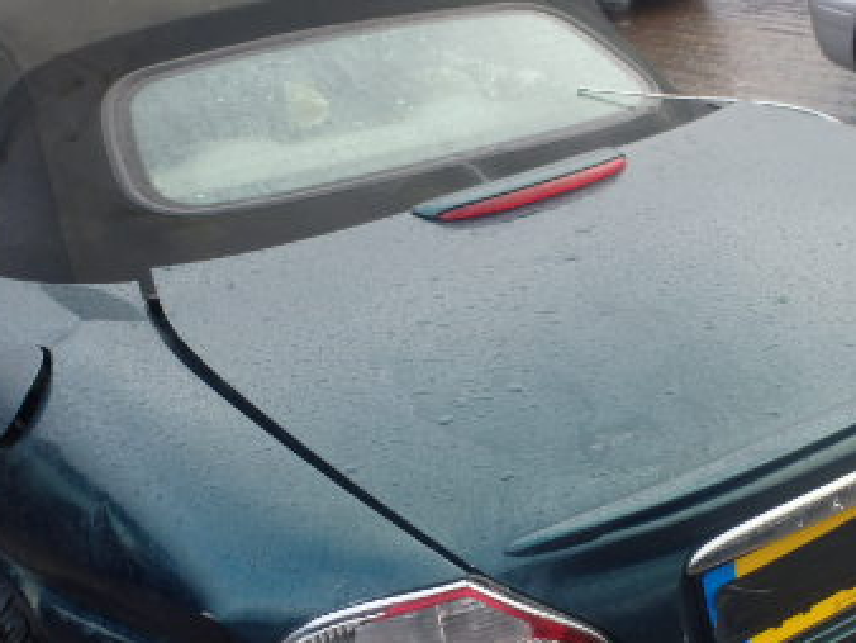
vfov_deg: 27.1
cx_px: 534
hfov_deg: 35.9
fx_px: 1312
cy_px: 506
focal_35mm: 53
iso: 125
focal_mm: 5
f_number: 3.9
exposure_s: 1/80
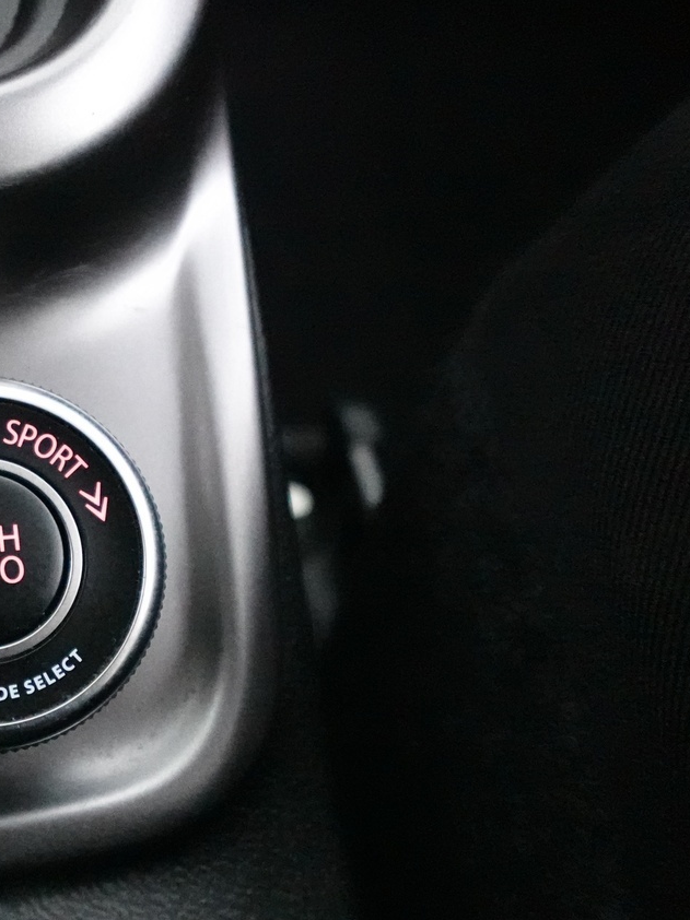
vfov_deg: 50.1
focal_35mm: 37
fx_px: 984
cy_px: 481
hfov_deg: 33.2
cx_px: -89
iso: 6400
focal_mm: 7.6
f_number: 2
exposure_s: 1/60
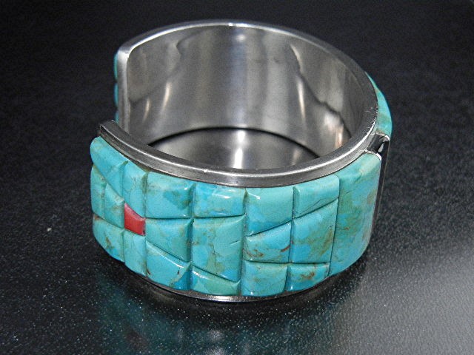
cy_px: 178
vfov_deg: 24.8
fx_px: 808
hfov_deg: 32.7
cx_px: 237
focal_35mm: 59
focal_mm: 10.6
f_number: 8
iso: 789
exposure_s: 1/30
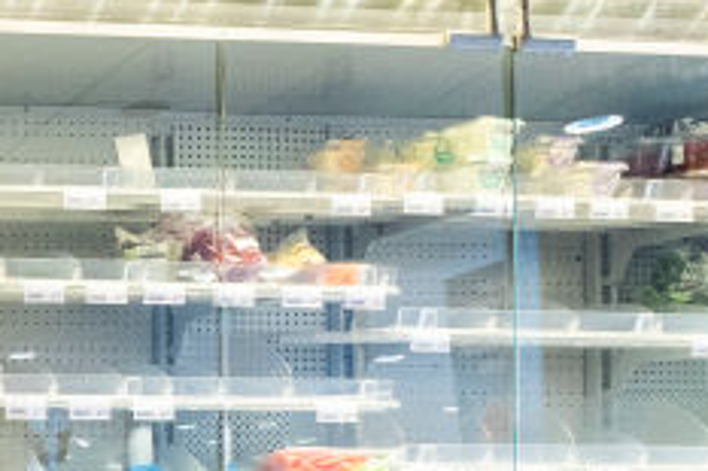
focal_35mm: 66
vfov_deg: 19.2
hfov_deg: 22.4
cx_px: -462
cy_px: 594
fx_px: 1297
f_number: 4
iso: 800
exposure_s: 1/40
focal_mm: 10
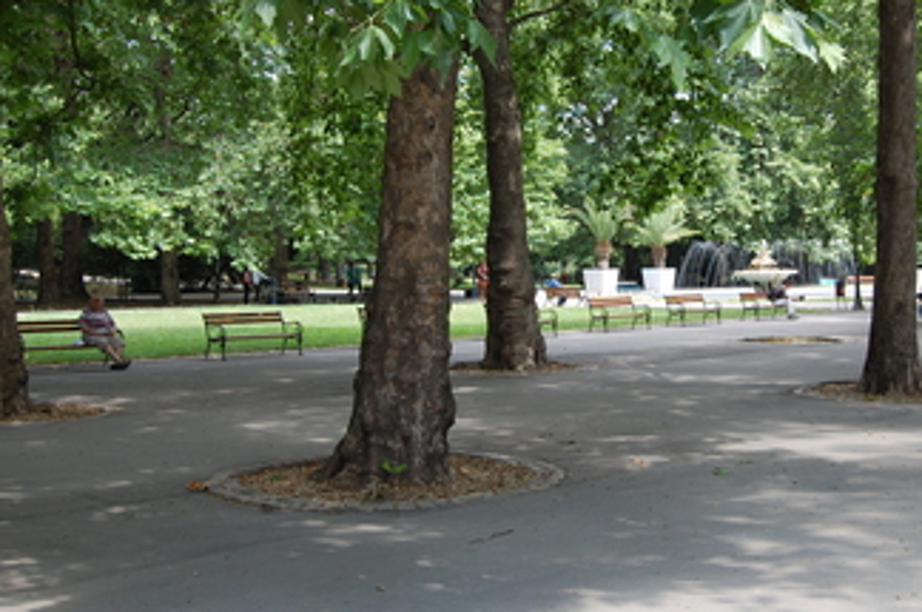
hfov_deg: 39.3
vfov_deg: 26.9
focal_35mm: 50
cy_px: 269
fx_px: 1279
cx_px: 600
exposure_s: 1/125
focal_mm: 24
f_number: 5.6
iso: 220
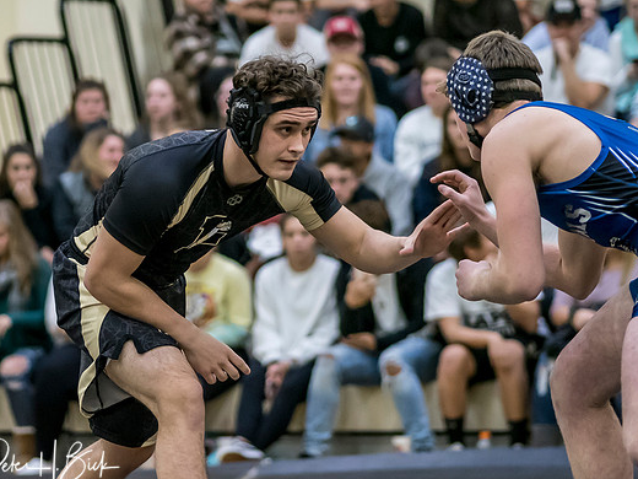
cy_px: 192
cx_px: 248
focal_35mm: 216
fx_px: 3981
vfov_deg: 6.9
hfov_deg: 9.2
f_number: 1.8
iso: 4000
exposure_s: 1/1000
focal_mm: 75
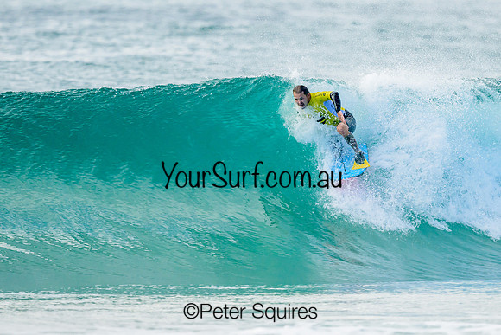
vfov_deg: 1.3
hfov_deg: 1.9
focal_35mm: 1101
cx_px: 272
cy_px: 174
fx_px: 15321
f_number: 6.3
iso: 500
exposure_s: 1/2000
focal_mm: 800
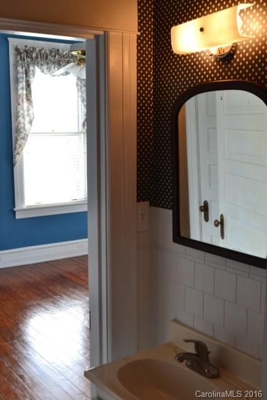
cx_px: 134
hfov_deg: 31.9
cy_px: 200
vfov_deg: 46.4
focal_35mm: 42
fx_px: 467
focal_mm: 28
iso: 400
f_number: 8
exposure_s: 1/50
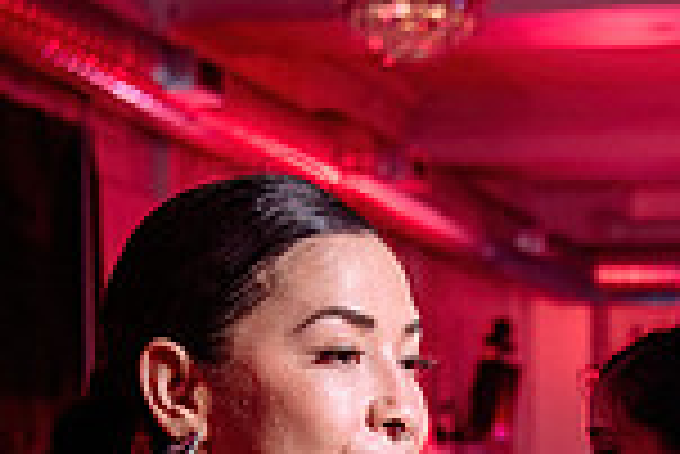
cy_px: 805
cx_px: 807
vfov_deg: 9.3
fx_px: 2666
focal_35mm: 141
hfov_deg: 14.1
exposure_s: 1/80
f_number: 3.2
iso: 800
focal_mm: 34
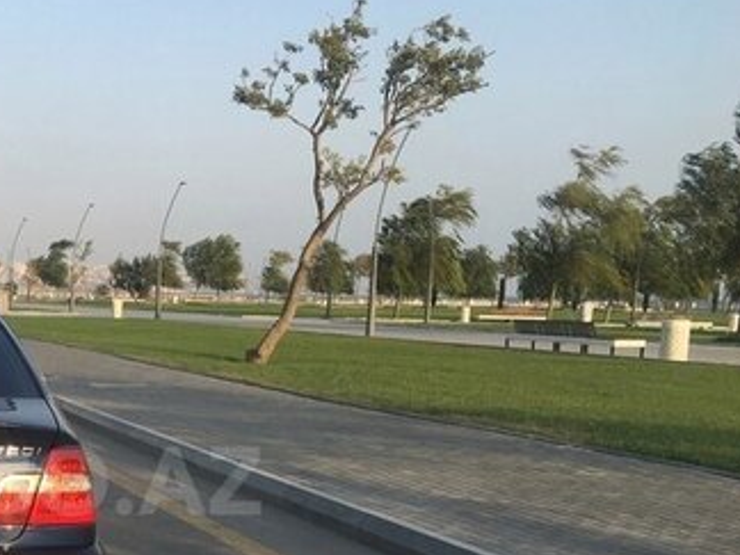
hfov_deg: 30.7
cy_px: 481
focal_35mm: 59
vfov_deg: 24.2
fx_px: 1261
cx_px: 27
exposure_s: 1/827
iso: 25
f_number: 2.2
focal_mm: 4.15
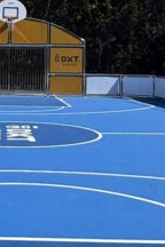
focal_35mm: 69
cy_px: 74
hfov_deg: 19.1
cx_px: -7
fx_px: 474
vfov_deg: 29.0
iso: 50
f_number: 2.2
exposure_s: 1/2611
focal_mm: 2.22
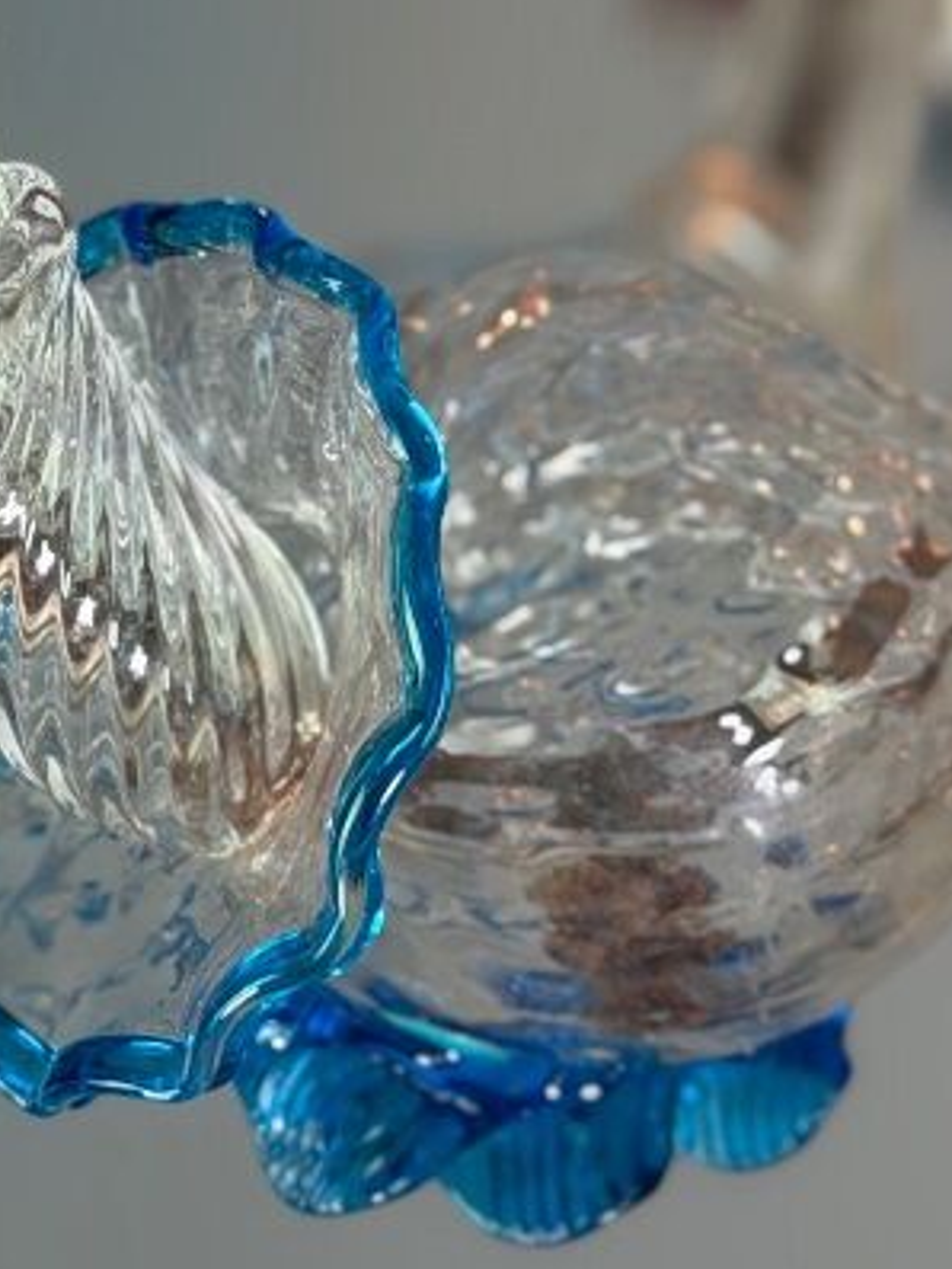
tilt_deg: +7.9
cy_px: -51
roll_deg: -1.2
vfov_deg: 13.4
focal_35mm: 145
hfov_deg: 10.1
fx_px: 5314
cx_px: -54
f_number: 1.78
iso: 125
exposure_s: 1/100
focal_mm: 6.76
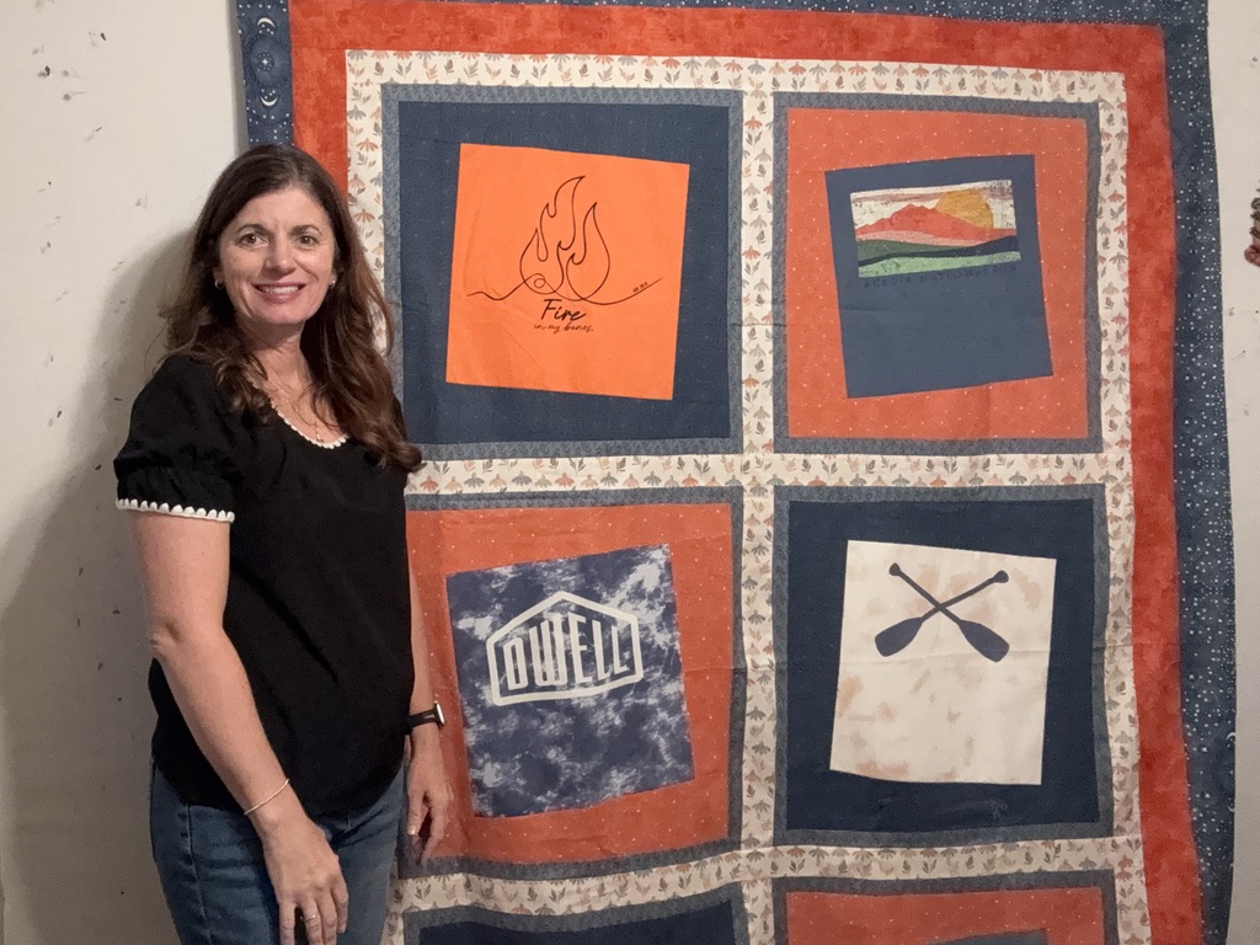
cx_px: 630
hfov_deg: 73.9
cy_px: 472
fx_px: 837
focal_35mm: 23
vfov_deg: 58.9
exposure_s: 1/40
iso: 250
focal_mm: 2.69
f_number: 1.9
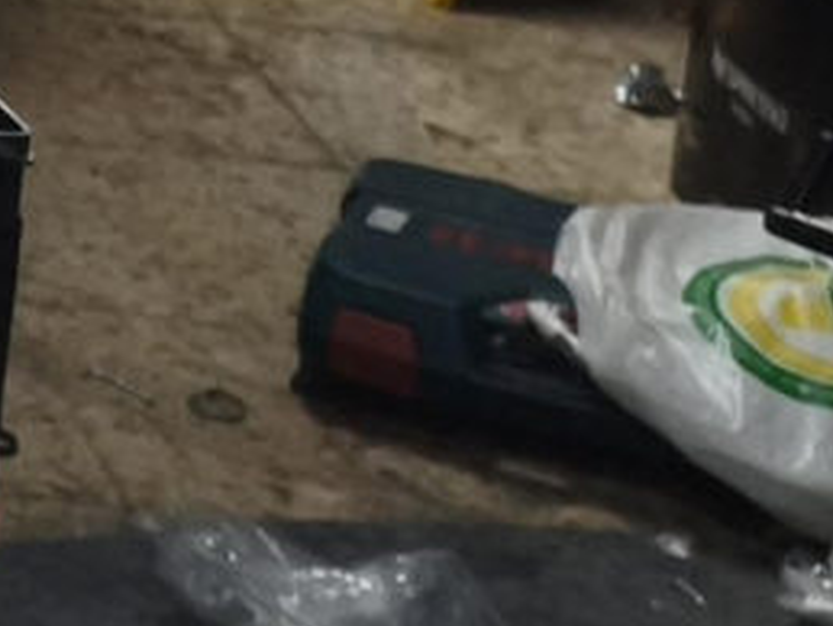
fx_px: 4287
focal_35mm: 178
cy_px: -852
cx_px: -2160
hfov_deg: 8.2
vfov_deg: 7.8
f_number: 1.62
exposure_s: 1/50
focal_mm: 6.45
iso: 320
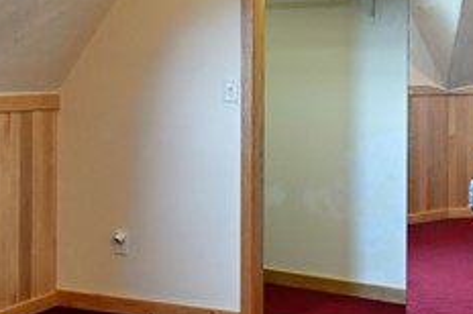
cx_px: 239
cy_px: 67
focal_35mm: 75
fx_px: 984
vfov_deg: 18.0
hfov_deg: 27.0
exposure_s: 1/13
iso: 400
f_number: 5.6
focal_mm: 16
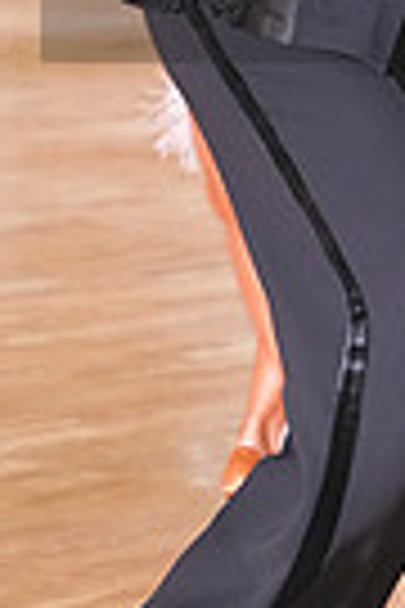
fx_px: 5146
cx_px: 664
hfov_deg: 4.5
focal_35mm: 305
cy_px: -86
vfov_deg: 6.7
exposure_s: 1/200
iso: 3200
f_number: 4
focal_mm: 71
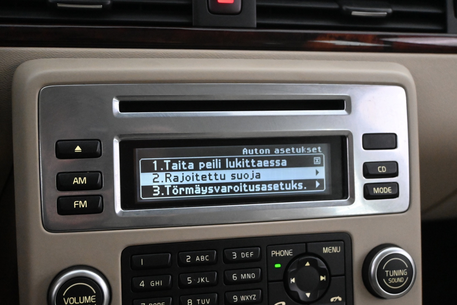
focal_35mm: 45
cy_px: 152
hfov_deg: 43.6
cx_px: 228
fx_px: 571
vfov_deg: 29.9
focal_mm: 30
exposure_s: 1/50
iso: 7200
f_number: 4.8
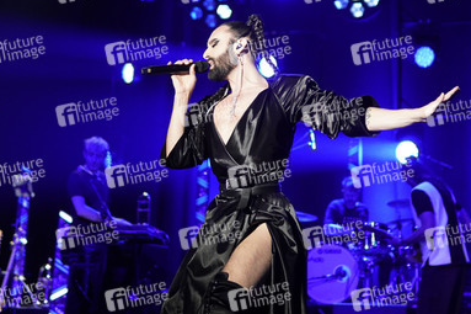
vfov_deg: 25.5
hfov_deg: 37.5
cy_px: 143
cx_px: 227
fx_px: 693
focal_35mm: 53
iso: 1250
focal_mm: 30
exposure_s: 1/500
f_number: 1.4
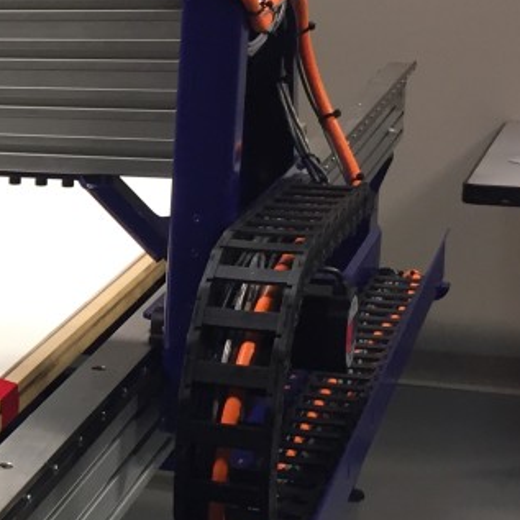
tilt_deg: -13.5
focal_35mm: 97
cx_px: -387
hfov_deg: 15.6
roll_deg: +1.9
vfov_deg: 17.9
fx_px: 1649
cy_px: 303
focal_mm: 4.15
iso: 40
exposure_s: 1/30
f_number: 2.2
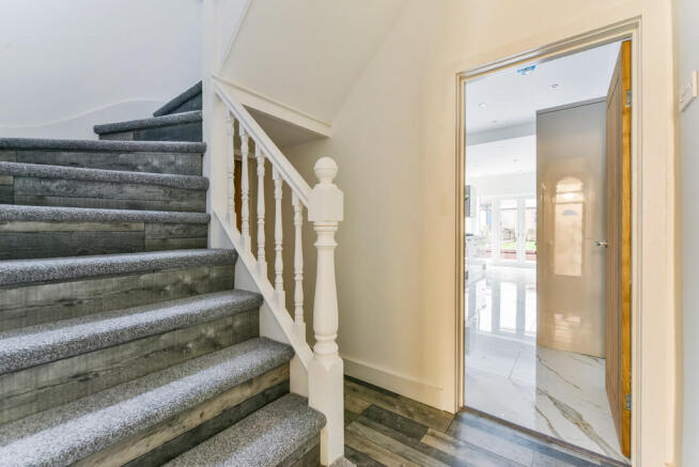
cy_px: 234
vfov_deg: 77.4
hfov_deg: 100.4
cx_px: 350
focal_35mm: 15
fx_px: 291
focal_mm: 15
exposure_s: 1
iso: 400
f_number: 8
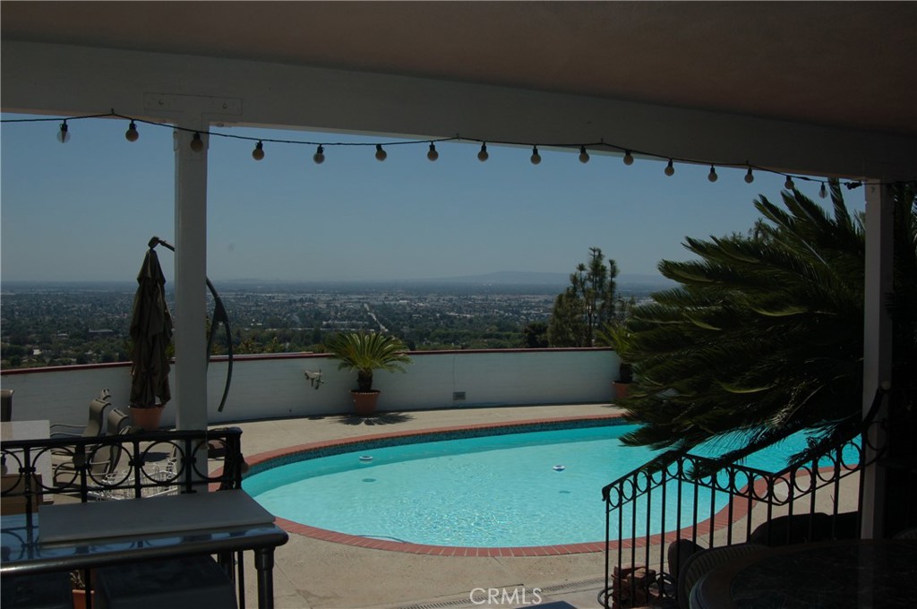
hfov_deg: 53.2
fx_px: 916
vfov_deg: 36.8
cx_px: 458
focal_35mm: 36
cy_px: 304
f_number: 11
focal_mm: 24
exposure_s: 1/500
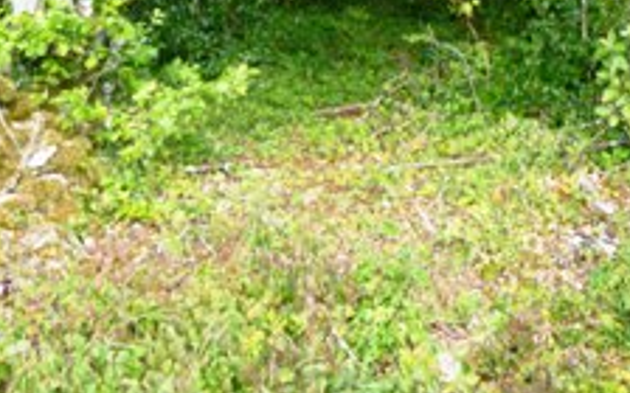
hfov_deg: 38.2
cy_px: -62
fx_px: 910
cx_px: 338
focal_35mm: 53
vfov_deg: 22.7
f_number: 3.1
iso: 100
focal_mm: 4.5
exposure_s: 1/80
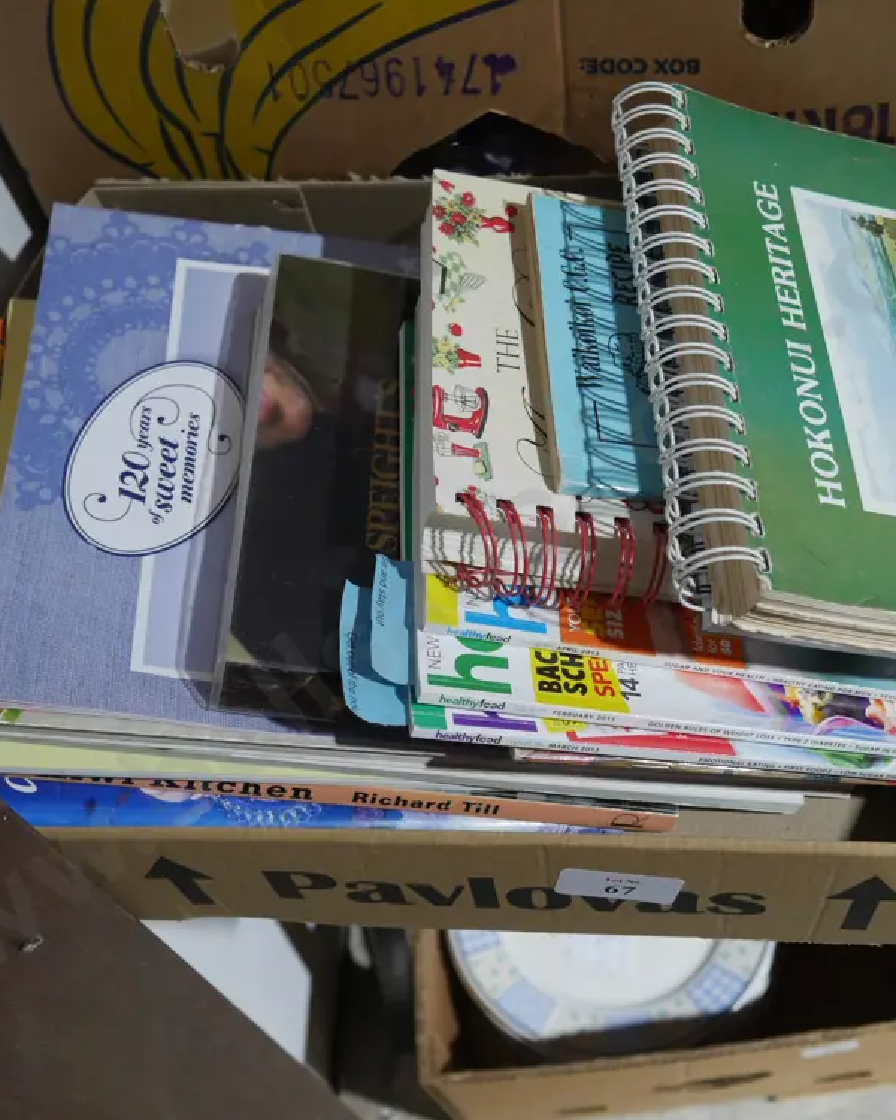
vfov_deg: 45.8
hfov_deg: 37.3
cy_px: 561
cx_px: 481
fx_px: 1326
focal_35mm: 40
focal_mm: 15
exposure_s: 1/60
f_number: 3.6
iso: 1000
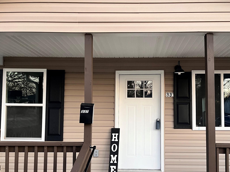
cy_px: 103
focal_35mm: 33
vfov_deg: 42.7
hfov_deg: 55.1
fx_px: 219
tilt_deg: +2.9
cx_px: 134
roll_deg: +0.1
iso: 250
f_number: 1.6
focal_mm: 5.1
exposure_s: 1/60
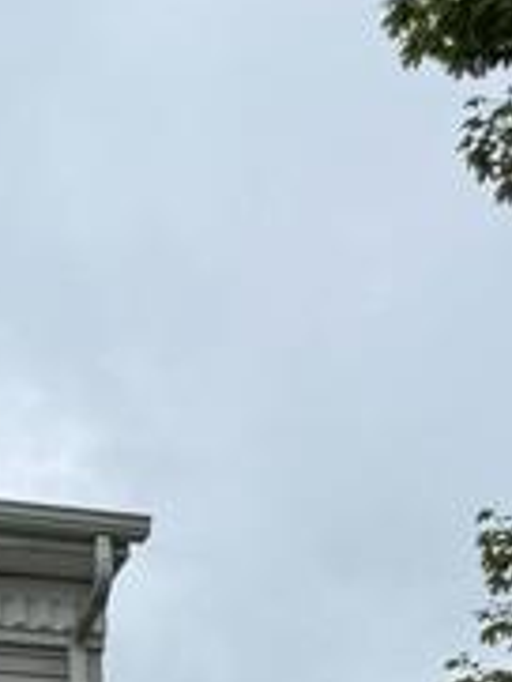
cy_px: 1311
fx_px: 2009
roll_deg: +1.6
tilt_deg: +11.1
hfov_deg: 13.3
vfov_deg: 15.7
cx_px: -361
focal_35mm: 102
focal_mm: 6.76
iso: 80
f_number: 1.78
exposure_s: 1/3584
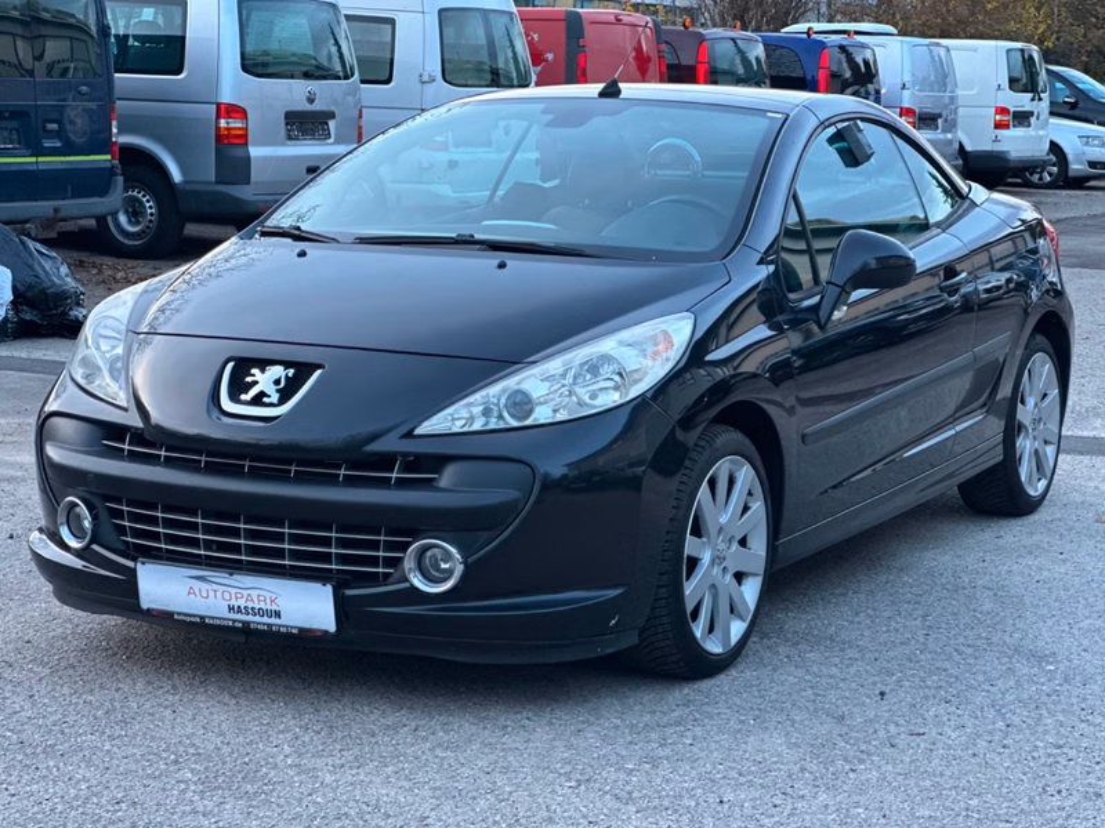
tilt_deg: -7.6
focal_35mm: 77
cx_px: 552
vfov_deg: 19.1
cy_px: 414
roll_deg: -0.9
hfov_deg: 25.3
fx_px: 2458
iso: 250
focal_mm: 9
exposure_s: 1/40
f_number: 2.8
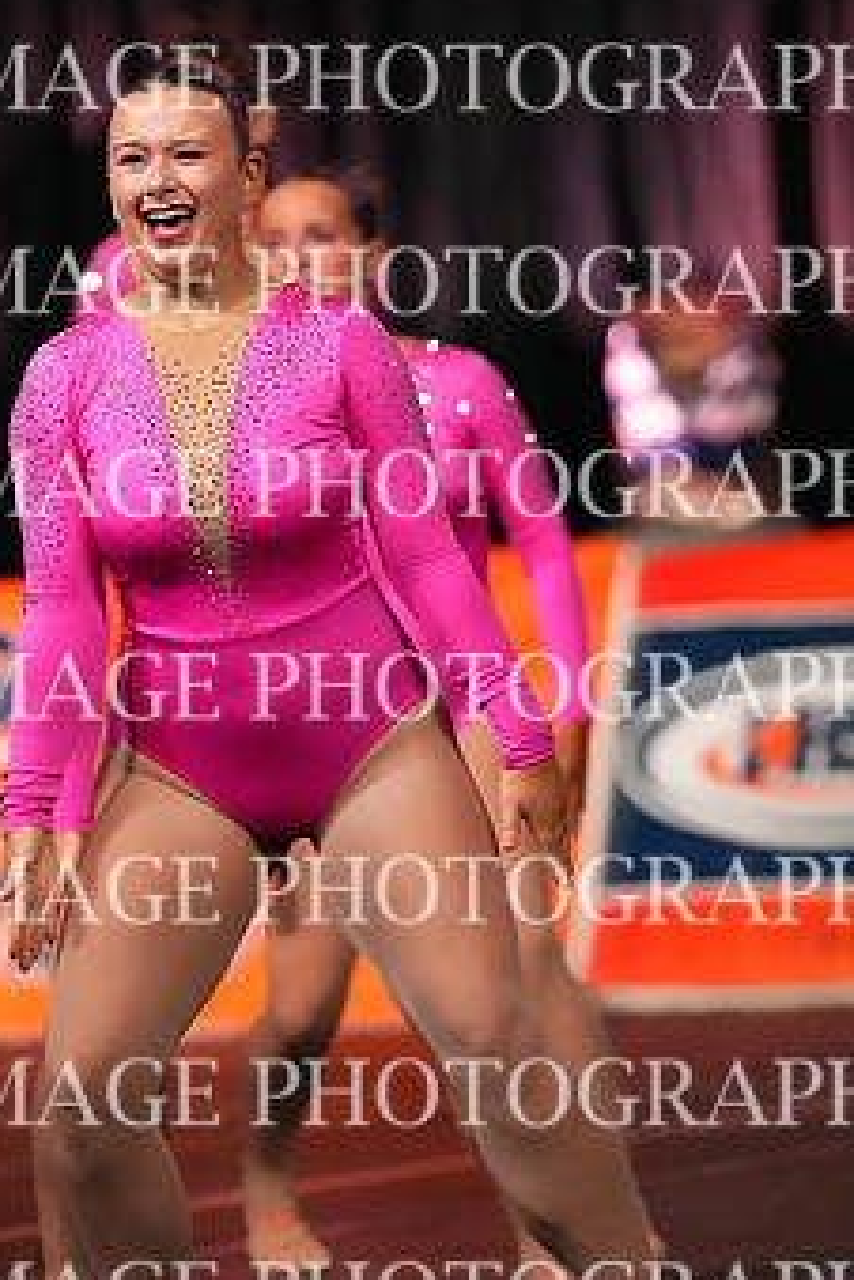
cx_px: 225
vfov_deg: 4.0
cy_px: 585
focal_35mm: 514
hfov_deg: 2.7
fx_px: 18288
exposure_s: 1/1250
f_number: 3.5
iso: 16000
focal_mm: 300
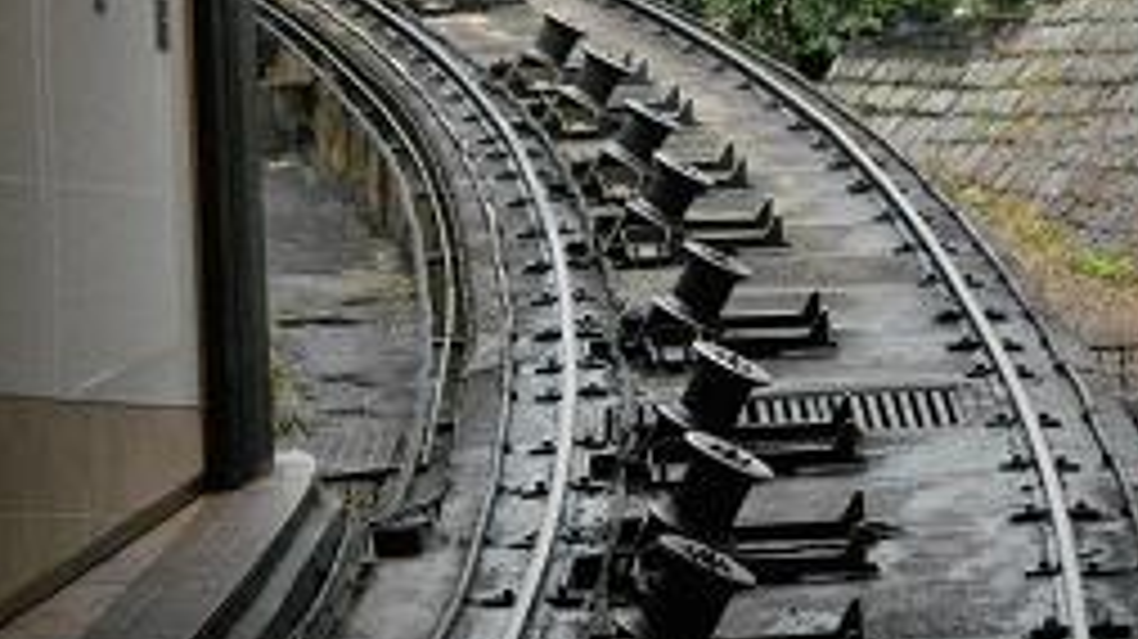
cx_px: 639
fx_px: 4856
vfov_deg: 7.5
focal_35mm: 161
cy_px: 358
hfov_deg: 13.4
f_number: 5.2
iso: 800
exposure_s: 1/50
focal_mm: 17.1
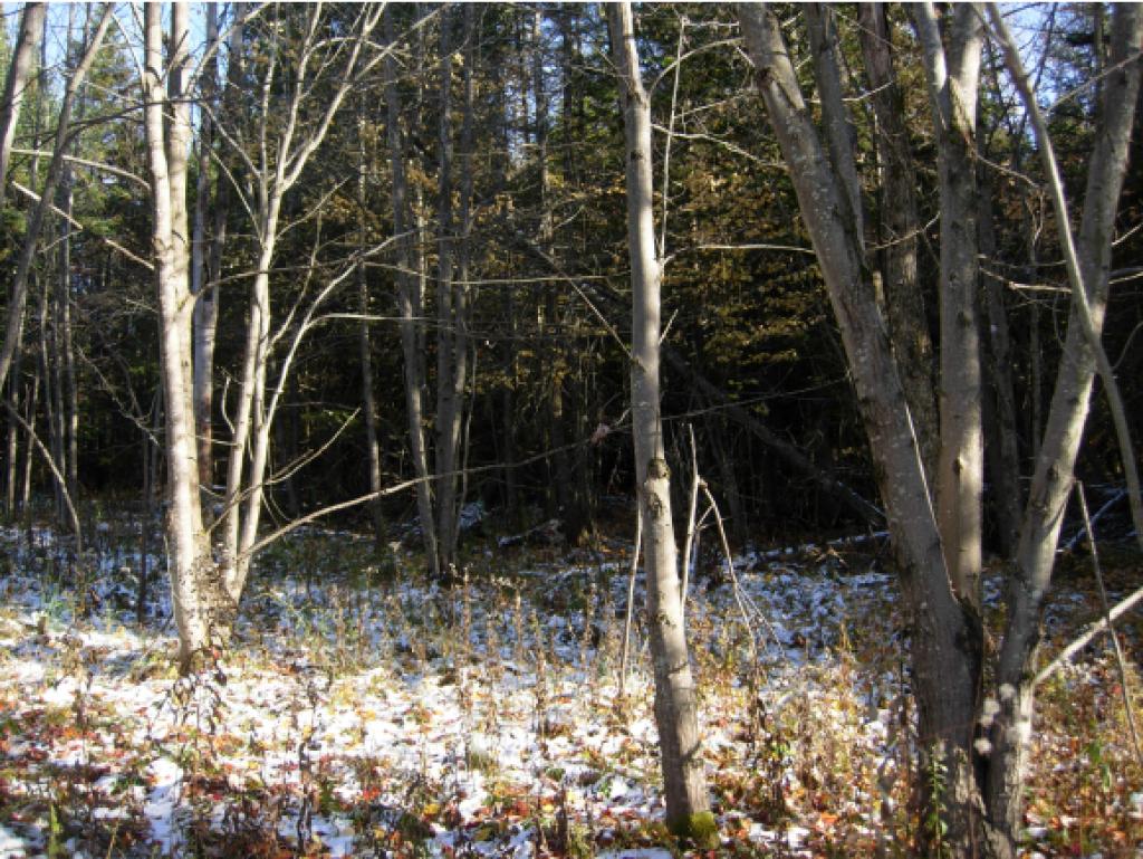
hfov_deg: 51.3
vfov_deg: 39.7
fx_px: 1189
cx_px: 572
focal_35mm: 36
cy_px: 430
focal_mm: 7.5
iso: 50
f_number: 3.4
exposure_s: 1/157
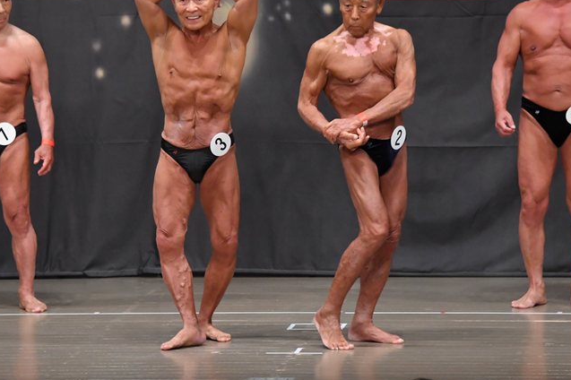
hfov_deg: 7.8
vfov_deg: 5.2
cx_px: 235
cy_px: 164
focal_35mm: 264
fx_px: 4185
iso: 5000
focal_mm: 145
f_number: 5.6
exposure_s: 1/400
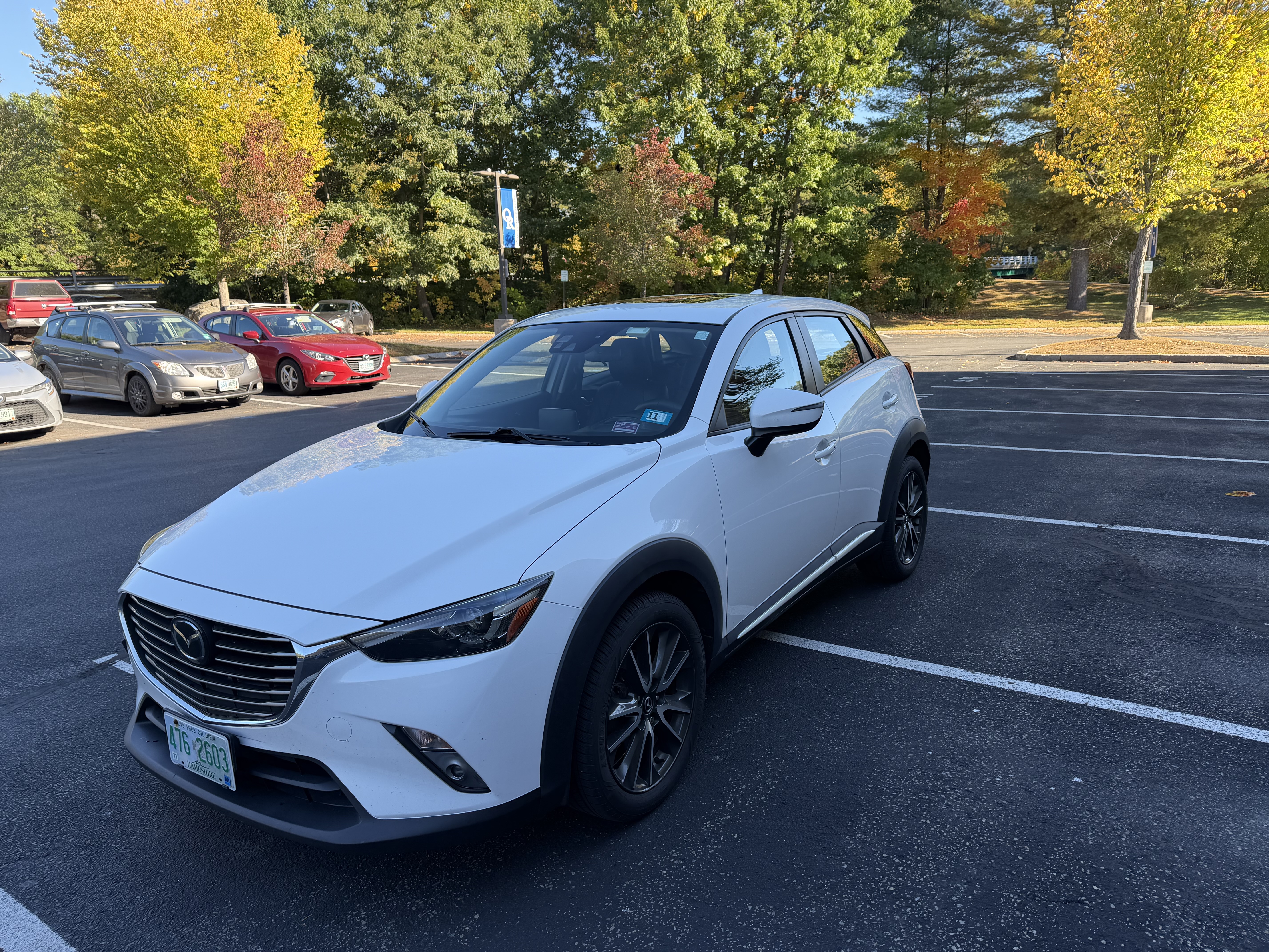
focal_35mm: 24
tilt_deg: -11.3
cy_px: 476
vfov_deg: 56.8
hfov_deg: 71.6
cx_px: 634
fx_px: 880
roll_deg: +0.7
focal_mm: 6.76
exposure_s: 1/677
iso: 80
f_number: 1.78
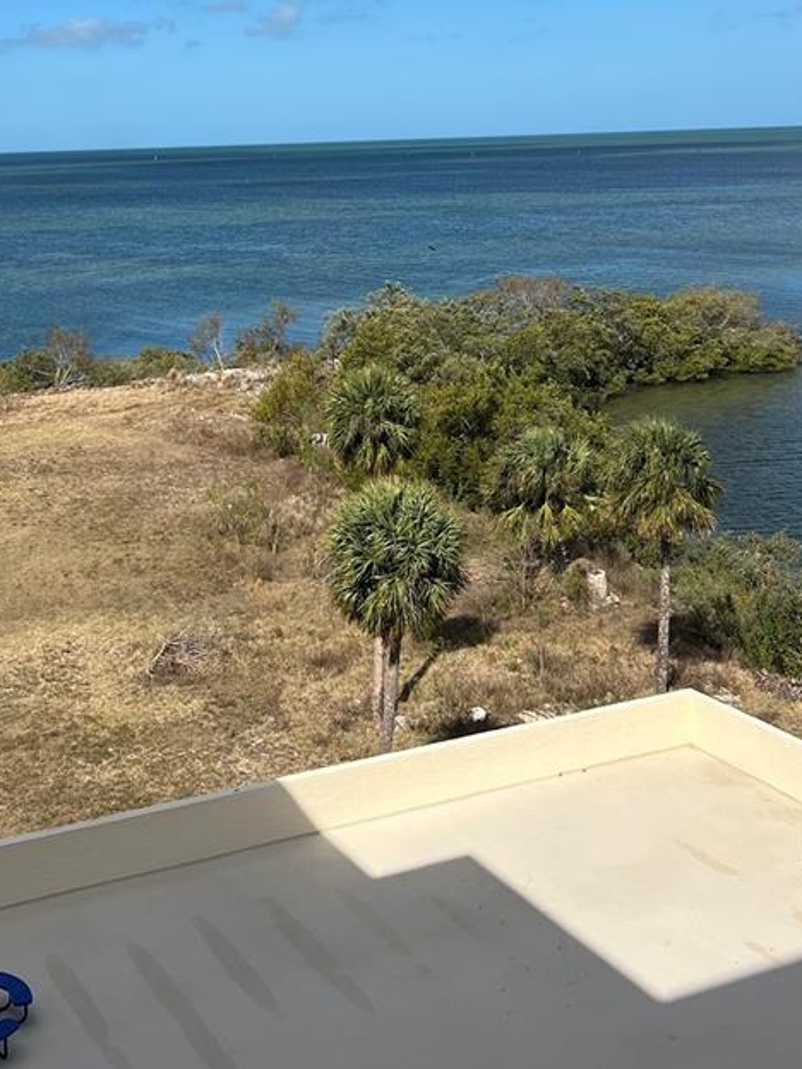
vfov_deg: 36.4
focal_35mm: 50
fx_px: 1545
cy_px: 159
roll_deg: +2.2
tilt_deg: -1.1
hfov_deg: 28.9
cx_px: 266
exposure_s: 1/6579
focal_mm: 5.7
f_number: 1.5
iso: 50
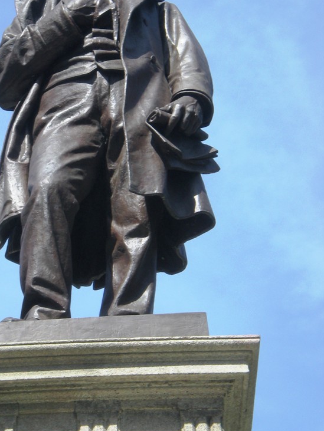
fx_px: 1833
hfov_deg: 10.1
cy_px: 192
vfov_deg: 13.4
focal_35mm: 147
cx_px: 99
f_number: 5.7
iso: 64
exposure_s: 1/214
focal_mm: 17.3
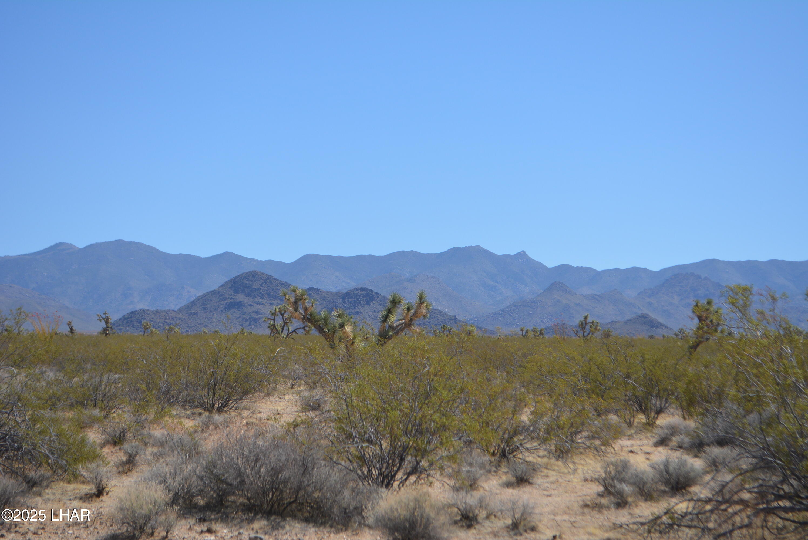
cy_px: 270
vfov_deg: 16.6
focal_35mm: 82
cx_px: 404
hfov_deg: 24.6
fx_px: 1853
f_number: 7.1
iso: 400
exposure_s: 1/1600
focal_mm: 55
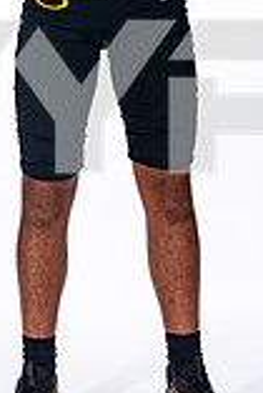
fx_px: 2886
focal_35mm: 264
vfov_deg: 7.7
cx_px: 145
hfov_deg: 5.2
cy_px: -78
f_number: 8
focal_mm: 92
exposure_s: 1/250
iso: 250
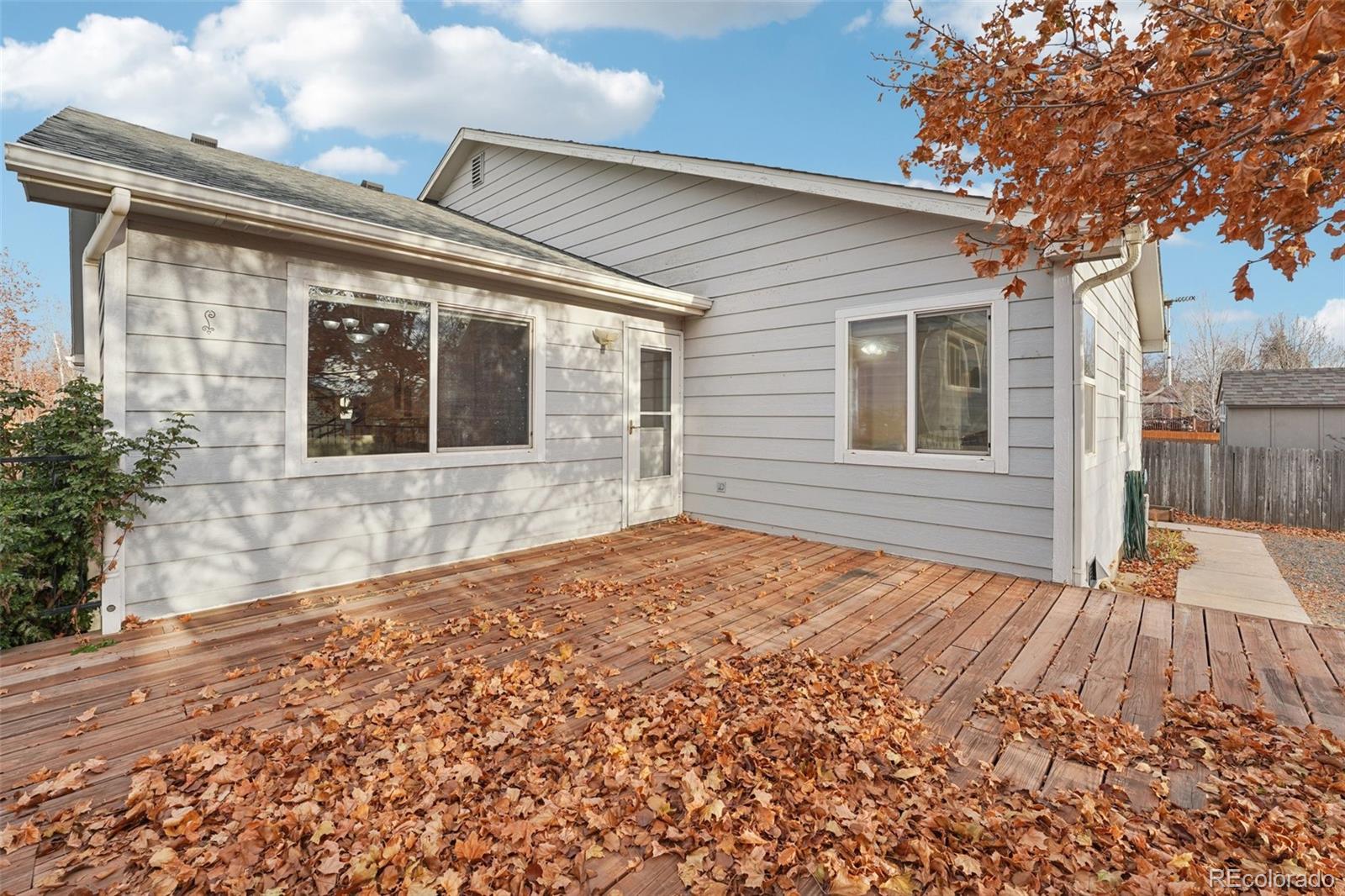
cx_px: 672
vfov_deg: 81.2
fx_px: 523
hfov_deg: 104.3
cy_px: 448
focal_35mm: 14
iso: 100
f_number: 8
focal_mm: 14
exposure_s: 1/100
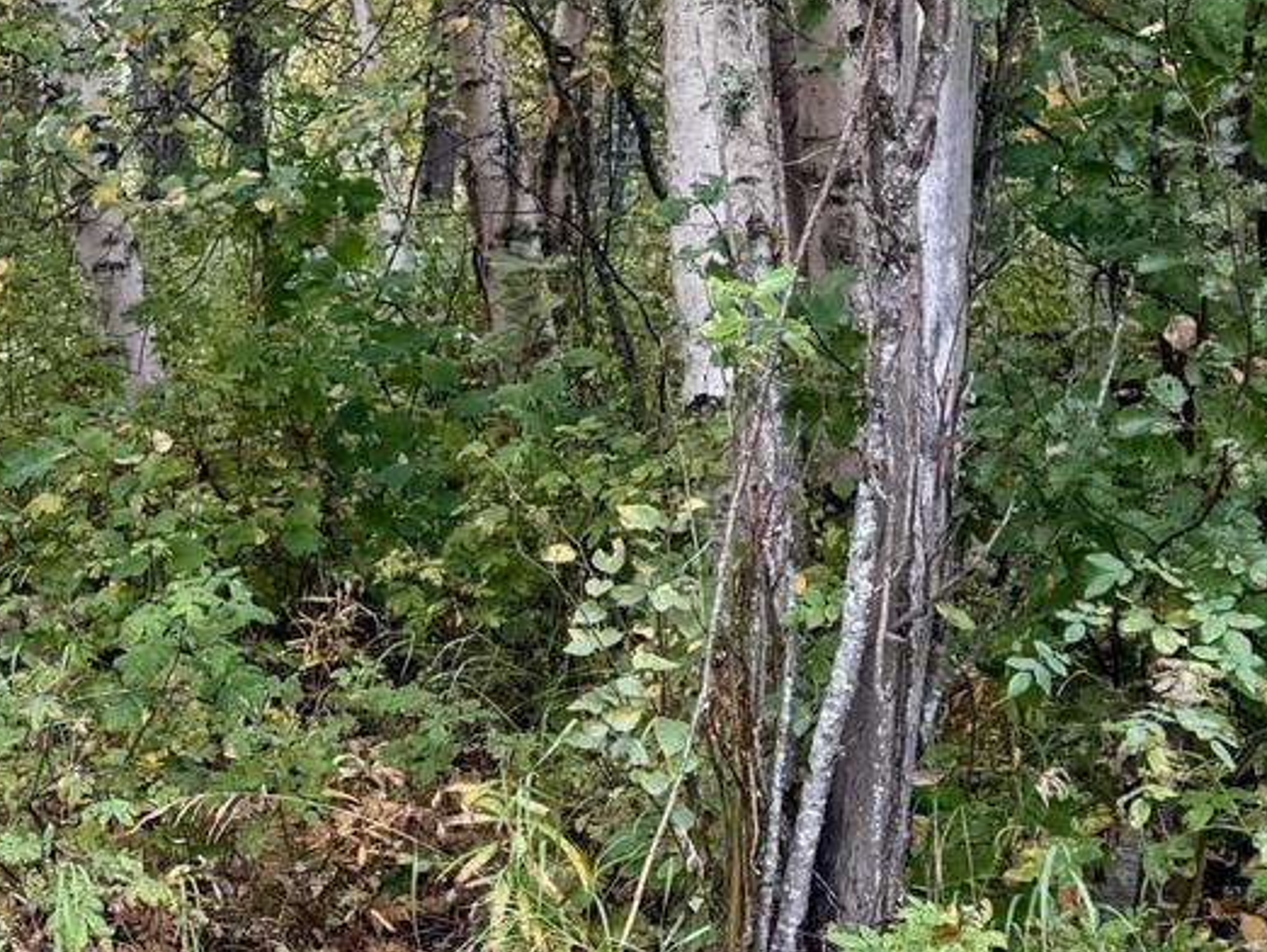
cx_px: -826
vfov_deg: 15.1
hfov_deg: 17.3
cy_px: 294
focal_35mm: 98
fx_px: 3589
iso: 64
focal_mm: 6.76
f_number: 1.78
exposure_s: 1/121
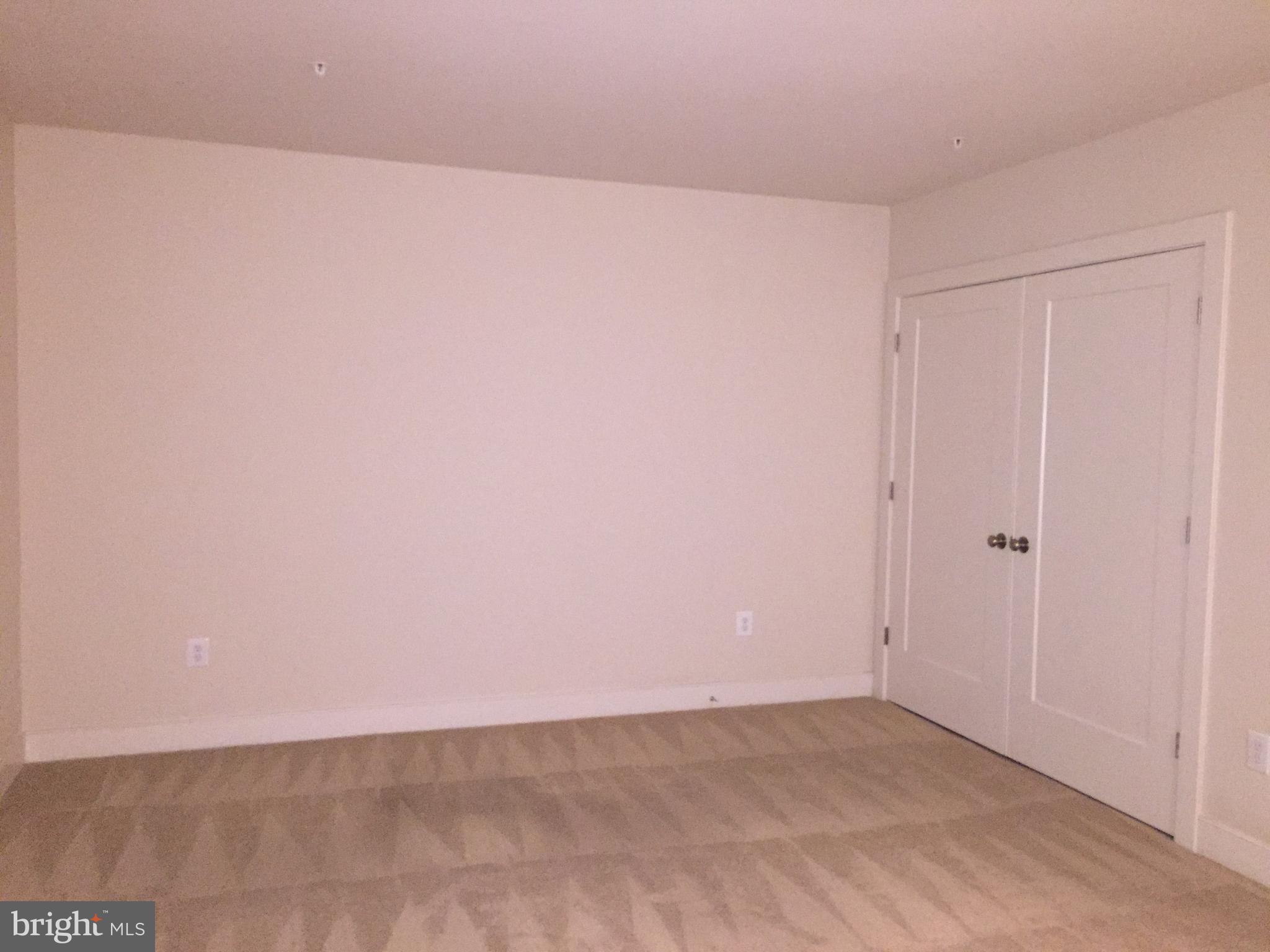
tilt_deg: -3.7
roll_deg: -2.1
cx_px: 635
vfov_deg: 48.2
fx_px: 1064
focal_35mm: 29
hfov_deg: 61.7
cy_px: 476
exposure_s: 1/16
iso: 320
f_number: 2.2
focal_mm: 4.15
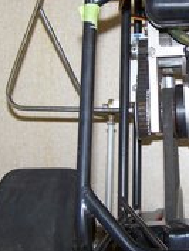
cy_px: 87
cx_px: 162
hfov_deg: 17.0
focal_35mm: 86
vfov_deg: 22.7
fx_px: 625
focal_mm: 6.3
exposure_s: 1/60
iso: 140
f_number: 2.8
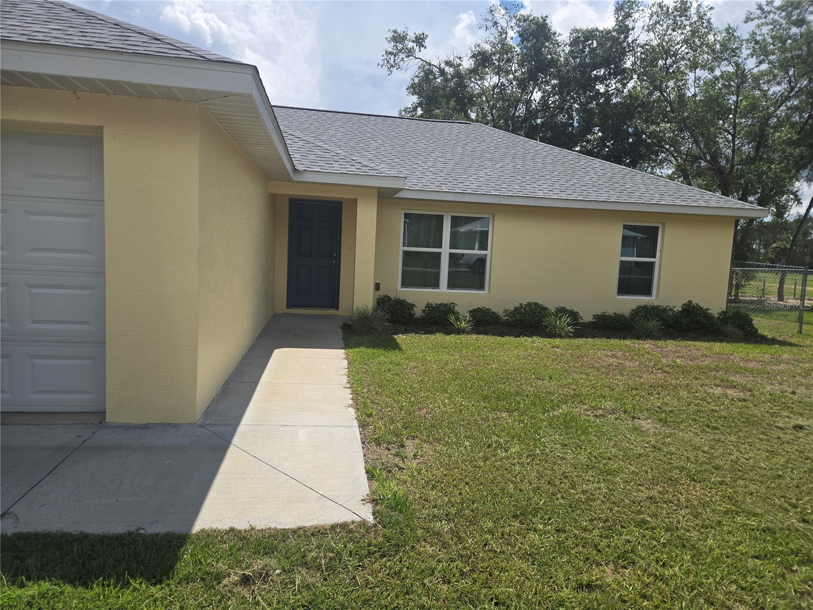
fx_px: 540
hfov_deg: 73.9
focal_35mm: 23
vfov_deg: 58.9
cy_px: 305
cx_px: 406
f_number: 1.8
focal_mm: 5.4
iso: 25
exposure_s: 1/2635
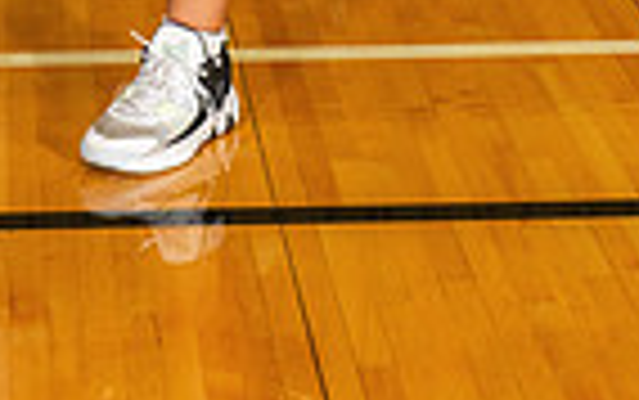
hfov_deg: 12.4
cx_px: 153
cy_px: -593
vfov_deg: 7.3
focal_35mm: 168
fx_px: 2928
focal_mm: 52
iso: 1000
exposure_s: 1/250
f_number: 7.1
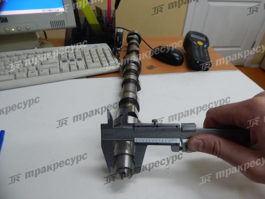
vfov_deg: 61.1
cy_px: 100
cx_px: 132
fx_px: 168
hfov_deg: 76.4
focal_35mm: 22
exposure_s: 1/30
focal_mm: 4
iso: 220
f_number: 3
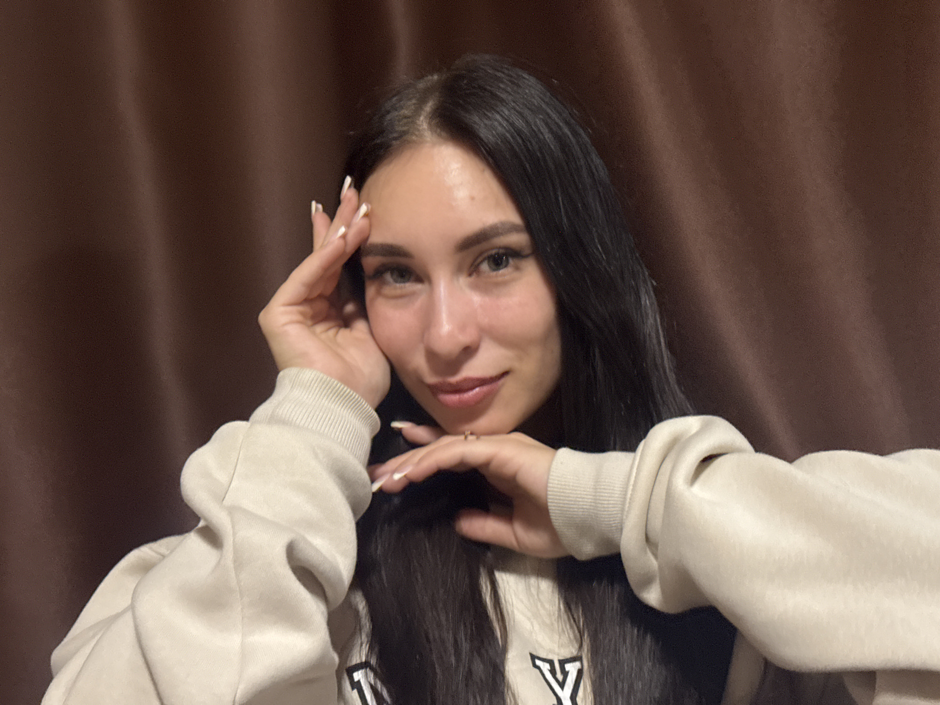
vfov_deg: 30.3
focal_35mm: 48
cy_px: 352
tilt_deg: +3.2
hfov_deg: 39.7
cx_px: 470
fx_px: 1303
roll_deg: +3.7
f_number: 1.78
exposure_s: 1/33
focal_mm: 6.76
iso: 500
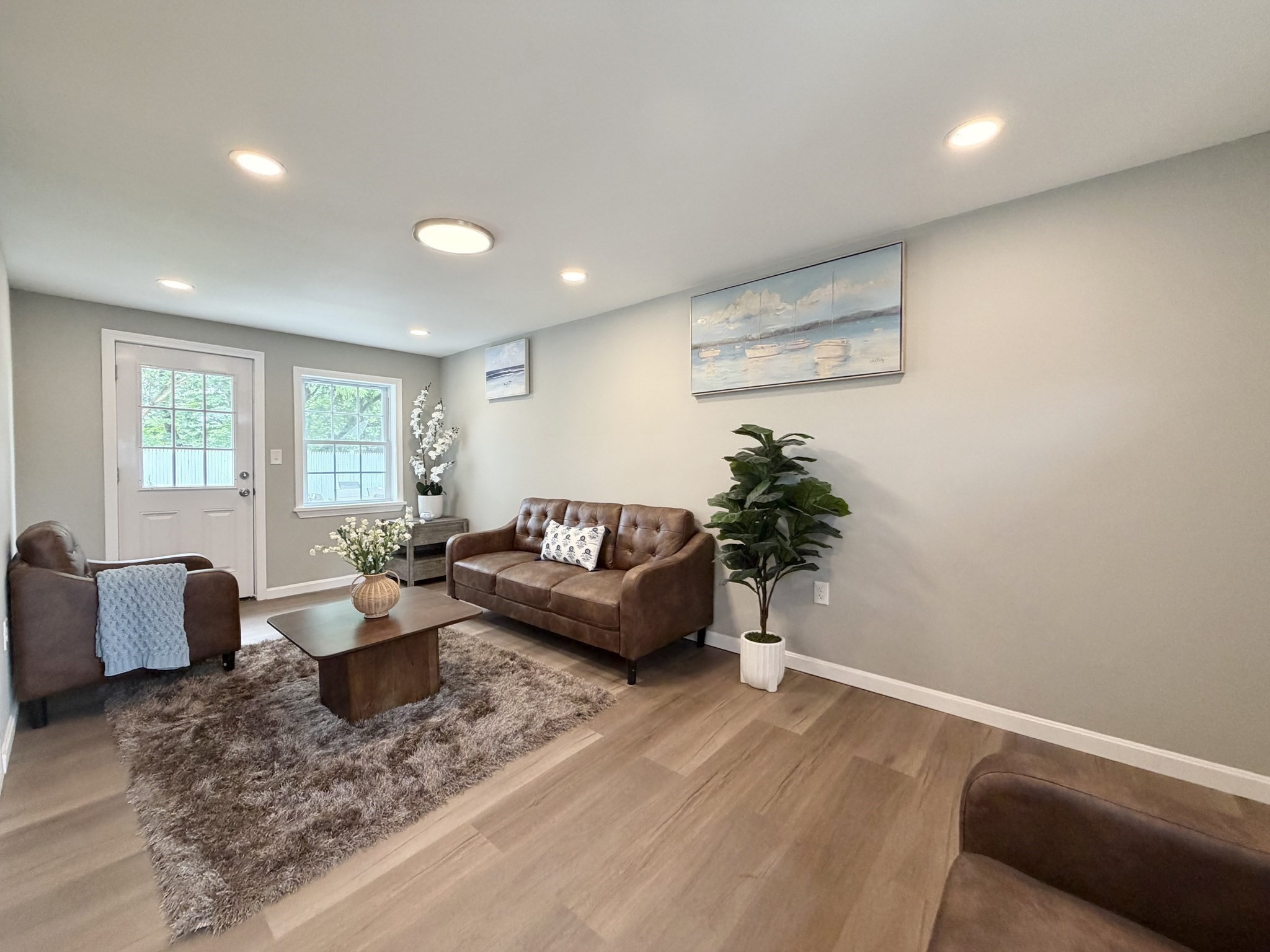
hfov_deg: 102.1
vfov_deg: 85.7
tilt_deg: -2.0
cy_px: 476
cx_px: 635
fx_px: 514
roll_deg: -0.2
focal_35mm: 14
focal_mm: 2.22
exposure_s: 1/120
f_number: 2.2
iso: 250
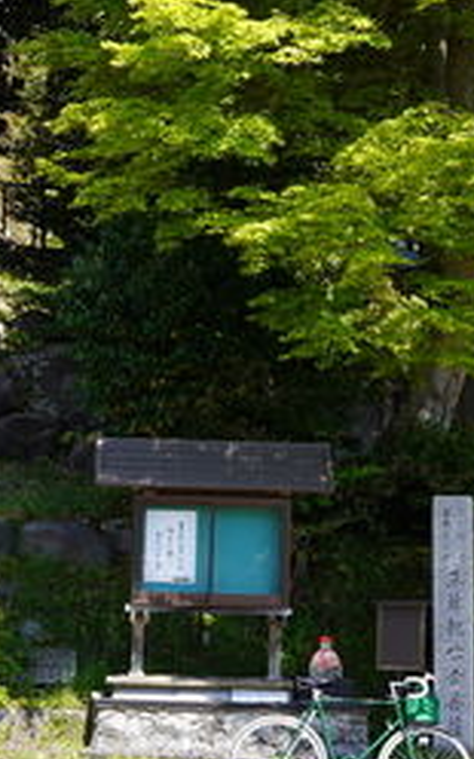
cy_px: 136
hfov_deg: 11.2
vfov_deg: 17.7
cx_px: 292
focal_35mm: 117
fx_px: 2418
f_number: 5
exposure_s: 1/250
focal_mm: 35
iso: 100
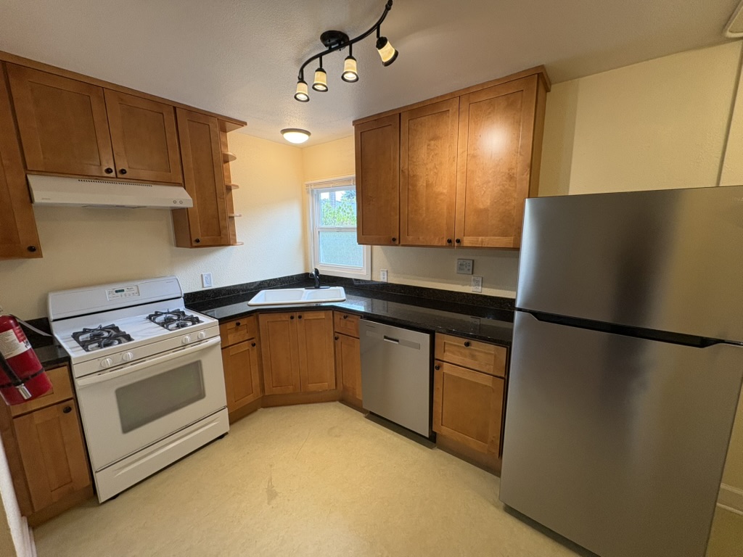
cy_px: 278
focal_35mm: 14
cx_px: 372
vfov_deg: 85.7
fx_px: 300
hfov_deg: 102.1
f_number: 2.2
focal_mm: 2.22
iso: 160
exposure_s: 1/120
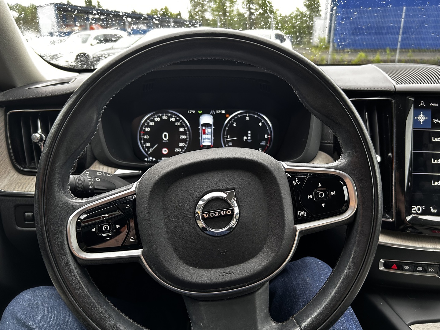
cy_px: 165
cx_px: 220
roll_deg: +0.9
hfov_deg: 67.3
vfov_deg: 53.1
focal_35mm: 26
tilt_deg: -20.2
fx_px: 330
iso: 125
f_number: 1.5
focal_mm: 5.7
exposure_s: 1/121
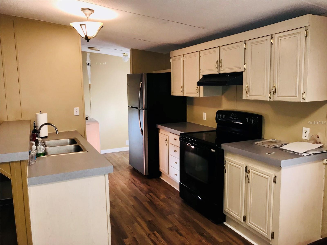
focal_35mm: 28
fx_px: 265
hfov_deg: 63.4
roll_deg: +0.5
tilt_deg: -8.3
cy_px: 122
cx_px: 164
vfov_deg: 49.7
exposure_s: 1/30
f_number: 1.8
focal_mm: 3.99
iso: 40
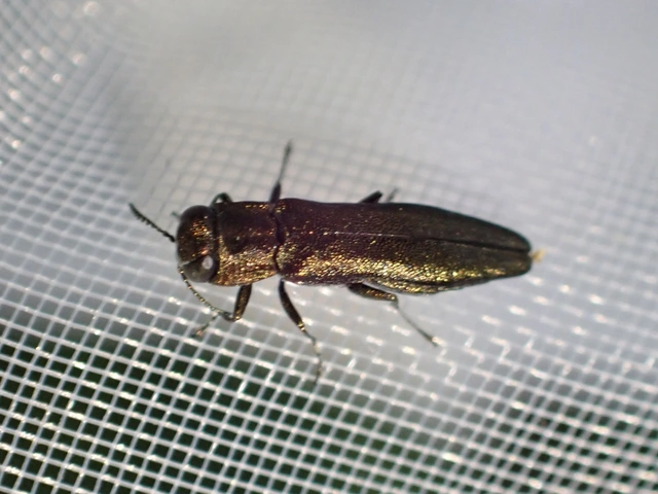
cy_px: 247
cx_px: 329
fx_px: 1901
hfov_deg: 19.6
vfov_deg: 14.8
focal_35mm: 100
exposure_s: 1/80
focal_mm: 18
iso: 500
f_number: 4.9
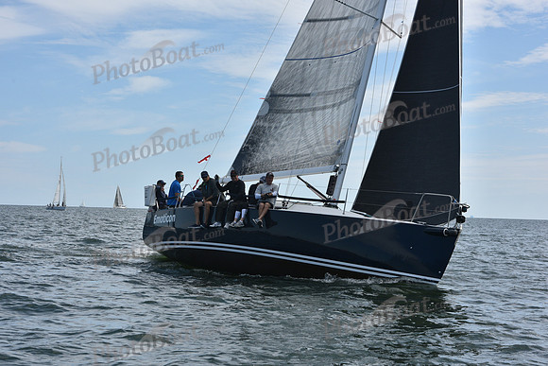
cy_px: 183
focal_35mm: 80
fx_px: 1218
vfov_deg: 17.1
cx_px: 274
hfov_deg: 25.4
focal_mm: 80
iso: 320
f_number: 10
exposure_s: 1/1000
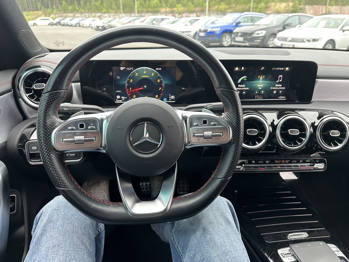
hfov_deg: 71.6
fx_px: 242
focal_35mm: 24
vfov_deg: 56.8
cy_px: 131
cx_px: 174
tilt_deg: -23.1
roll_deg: +0.2
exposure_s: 1/121
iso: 200
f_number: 1.78
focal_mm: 6.86
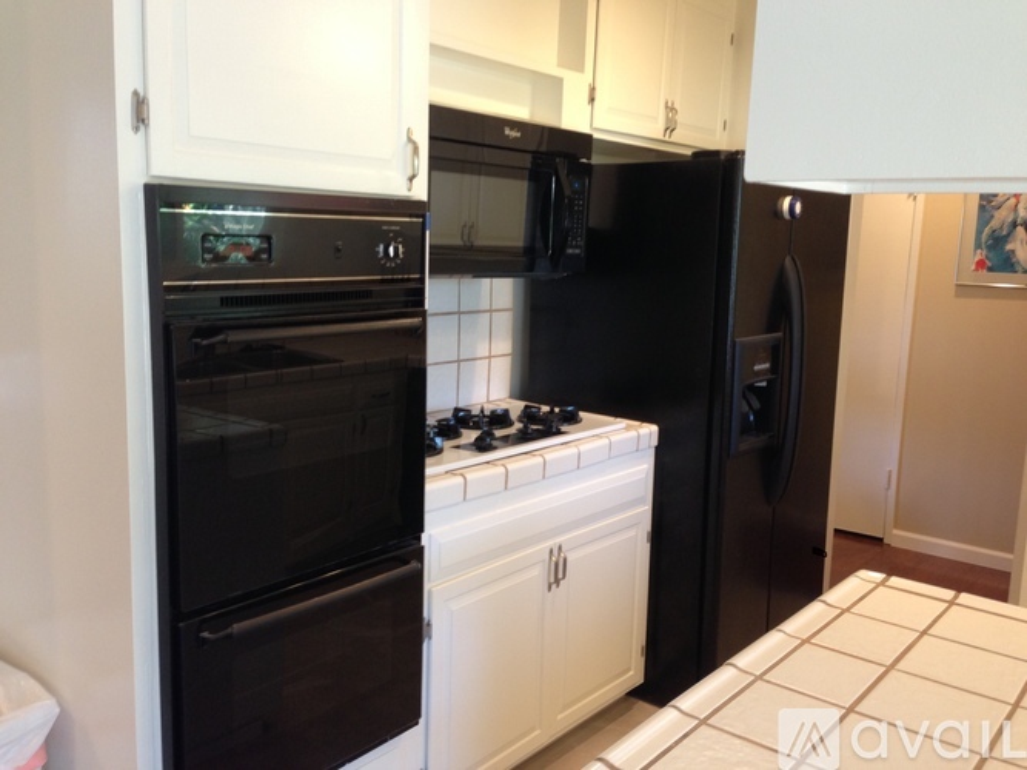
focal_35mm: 33
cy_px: 385
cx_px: 514
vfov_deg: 42.9
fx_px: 979
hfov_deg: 55.4
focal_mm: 4.13
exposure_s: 1/20
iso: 100
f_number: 2.4
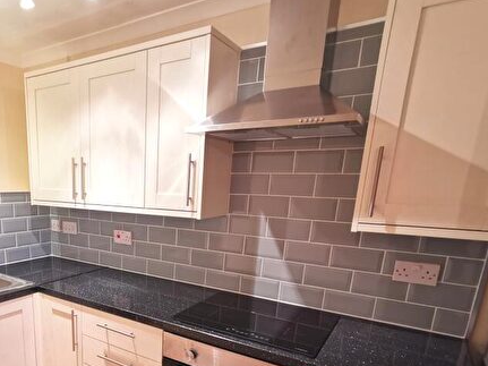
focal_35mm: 26
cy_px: 275
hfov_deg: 64.5
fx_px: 366
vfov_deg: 50.8
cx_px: 142
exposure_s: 1/33.3
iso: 400
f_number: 2.2
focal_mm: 2.35
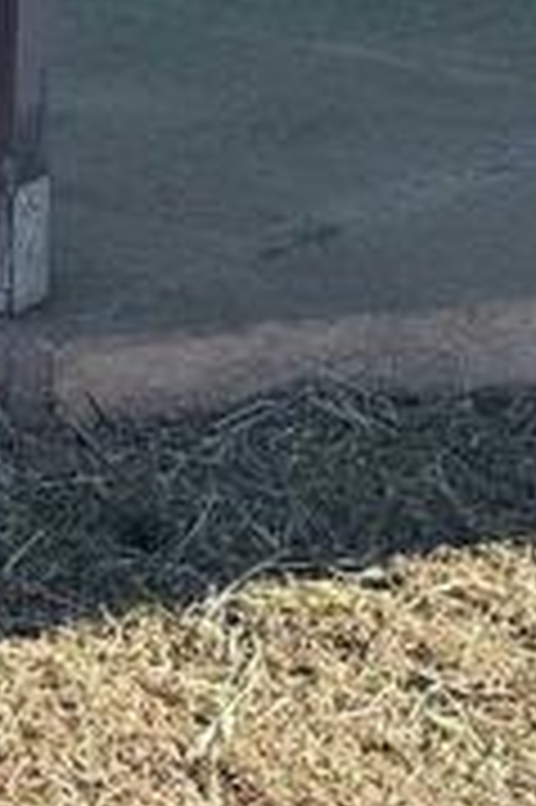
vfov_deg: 13.1
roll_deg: -2.4
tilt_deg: -1.0
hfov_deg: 9.6
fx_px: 3200
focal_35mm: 143
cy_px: -581
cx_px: 149
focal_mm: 6.86
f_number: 1.78
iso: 80
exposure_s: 1/1050
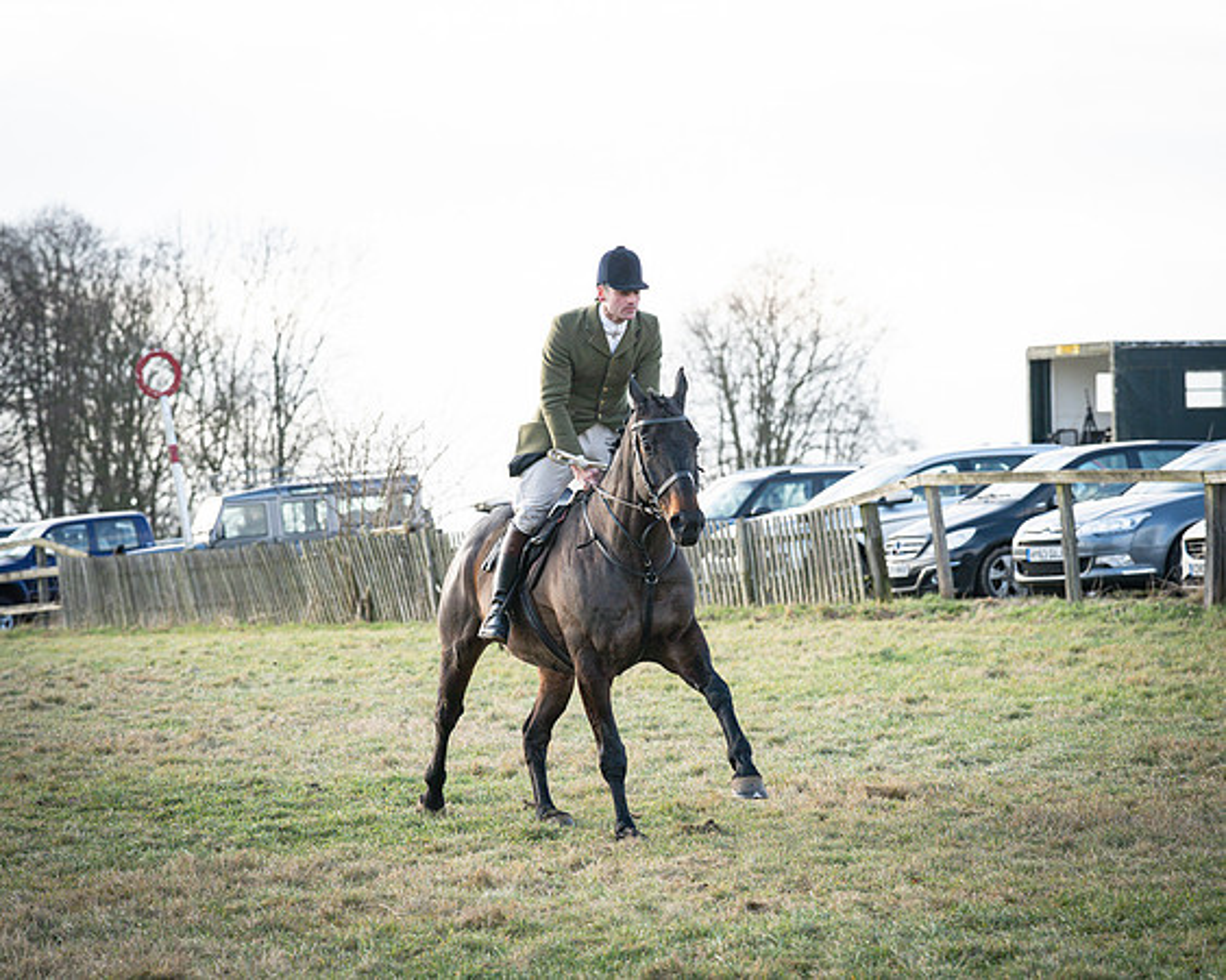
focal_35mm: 152
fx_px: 5517
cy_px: 490
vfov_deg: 10.1
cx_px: 588
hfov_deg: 12.7
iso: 400
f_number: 5
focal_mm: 135
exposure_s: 1/850
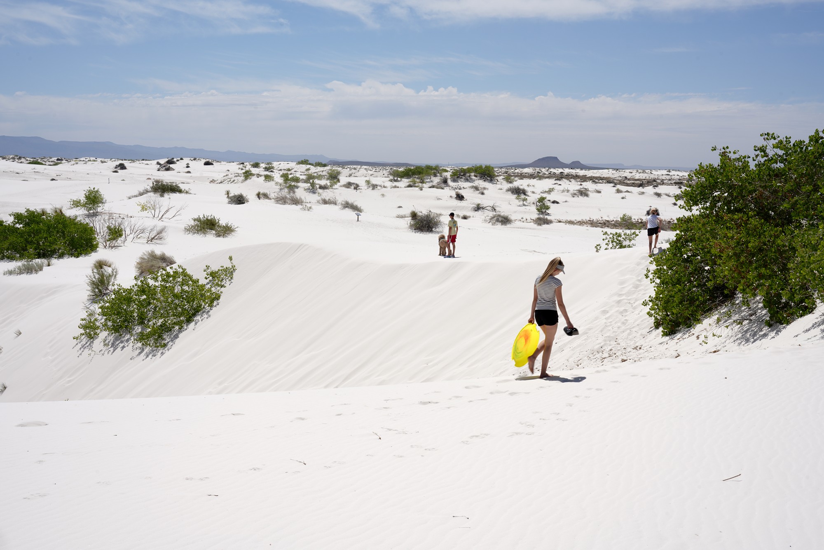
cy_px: 275
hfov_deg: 48.5
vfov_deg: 33.4
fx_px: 916
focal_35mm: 40
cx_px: 412
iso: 64
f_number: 18
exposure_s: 1/100
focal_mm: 40
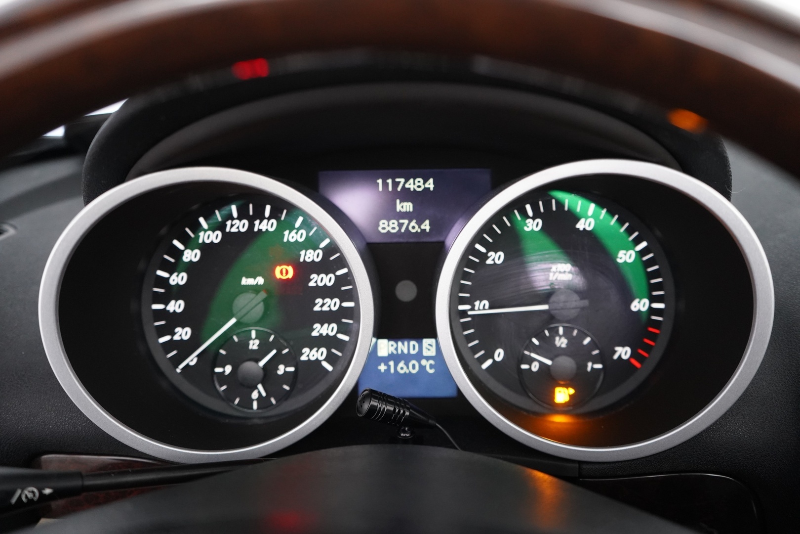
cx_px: 400
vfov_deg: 40.0
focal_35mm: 33
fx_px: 733
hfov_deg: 57.2
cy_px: 267
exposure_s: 1/40
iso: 4000
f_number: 4
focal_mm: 33
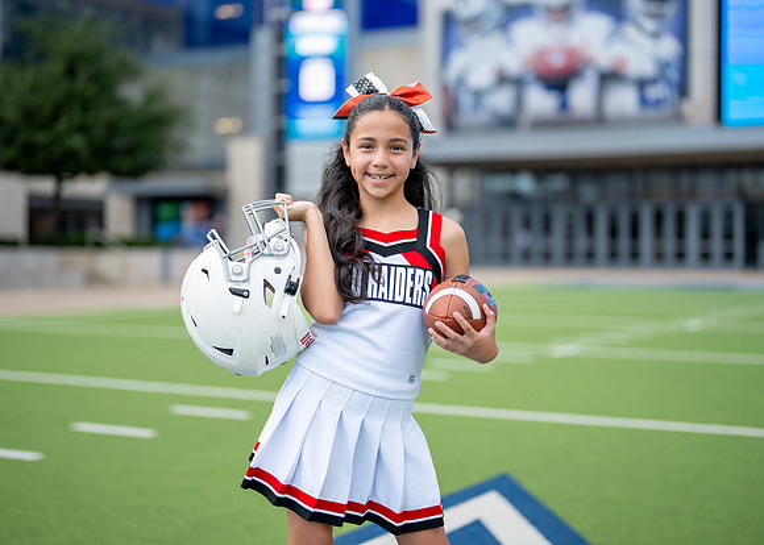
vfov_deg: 24.0
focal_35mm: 59
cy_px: 238
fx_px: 1283
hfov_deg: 33.2
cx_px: 379
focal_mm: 50
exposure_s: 1/1250
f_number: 1.2
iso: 160
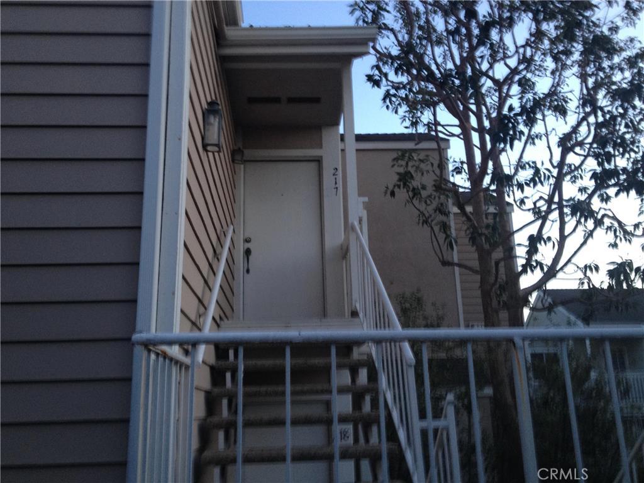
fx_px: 651
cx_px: 322
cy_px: 242
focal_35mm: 35
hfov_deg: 52.6
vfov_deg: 40.7
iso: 80
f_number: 2.4
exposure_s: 1/20
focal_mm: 4.28
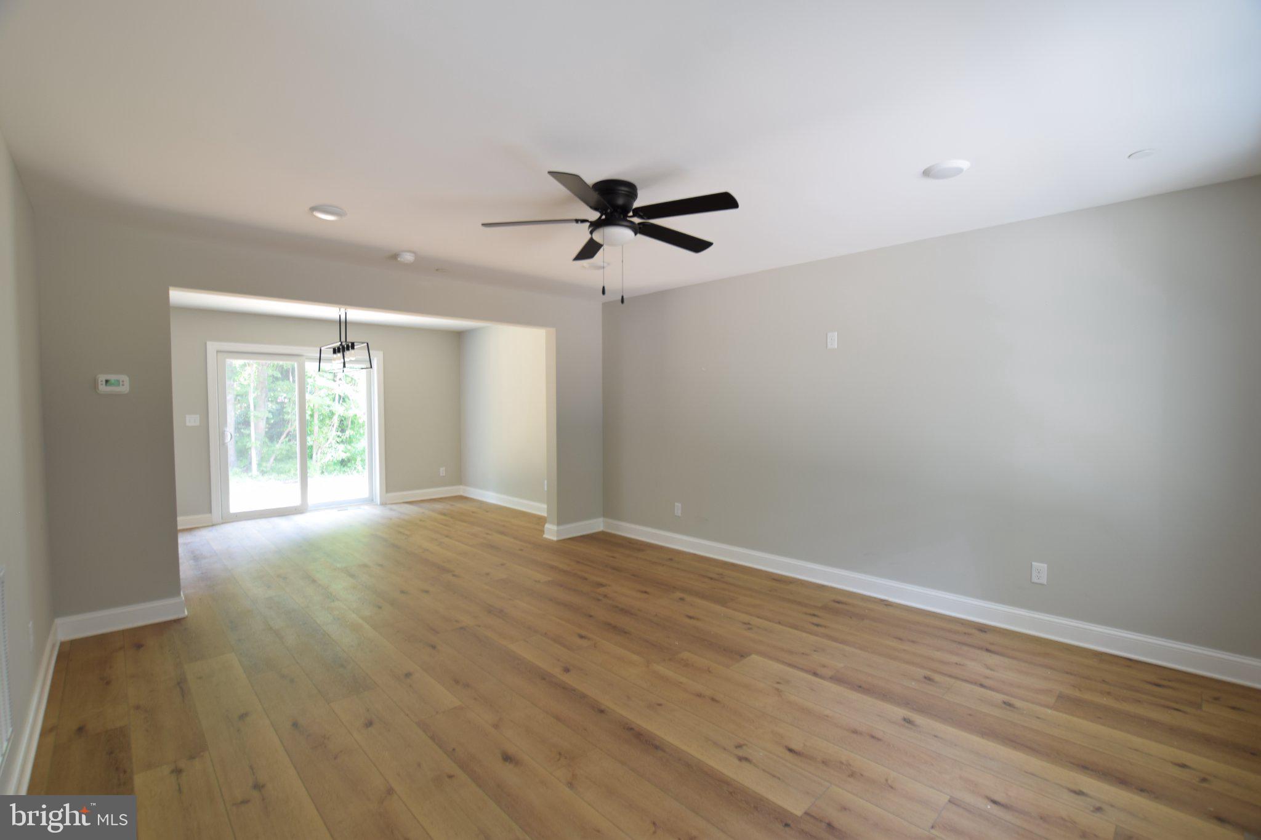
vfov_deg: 77.3
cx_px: 630
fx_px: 525
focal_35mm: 15
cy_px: 420
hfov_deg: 100.4
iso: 100
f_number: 5
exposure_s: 1/6
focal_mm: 10
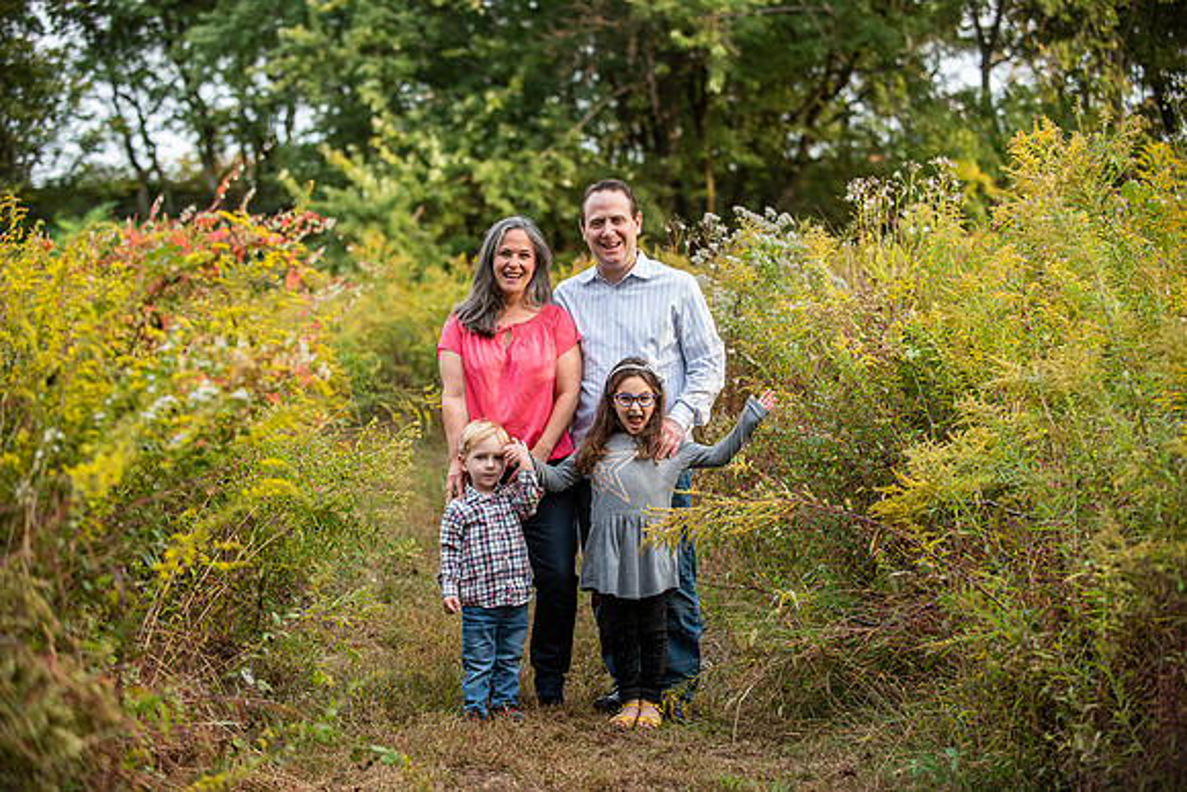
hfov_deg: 25.4
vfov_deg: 17.1
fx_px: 2638
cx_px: 594
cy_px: 396
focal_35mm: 80
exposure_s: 1/800
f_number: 3.2
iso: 500
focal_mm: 80
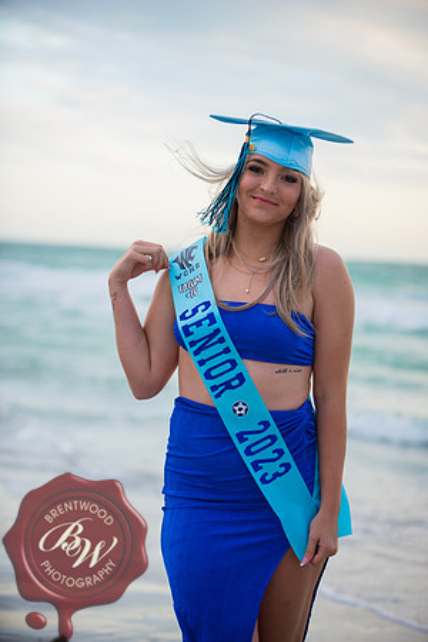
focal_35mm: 85
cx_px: 214
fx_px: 1516
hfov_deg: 16.1
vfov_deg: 23.9
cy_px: 321
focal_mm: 85
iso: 100
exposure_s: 1/250
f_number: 2.8
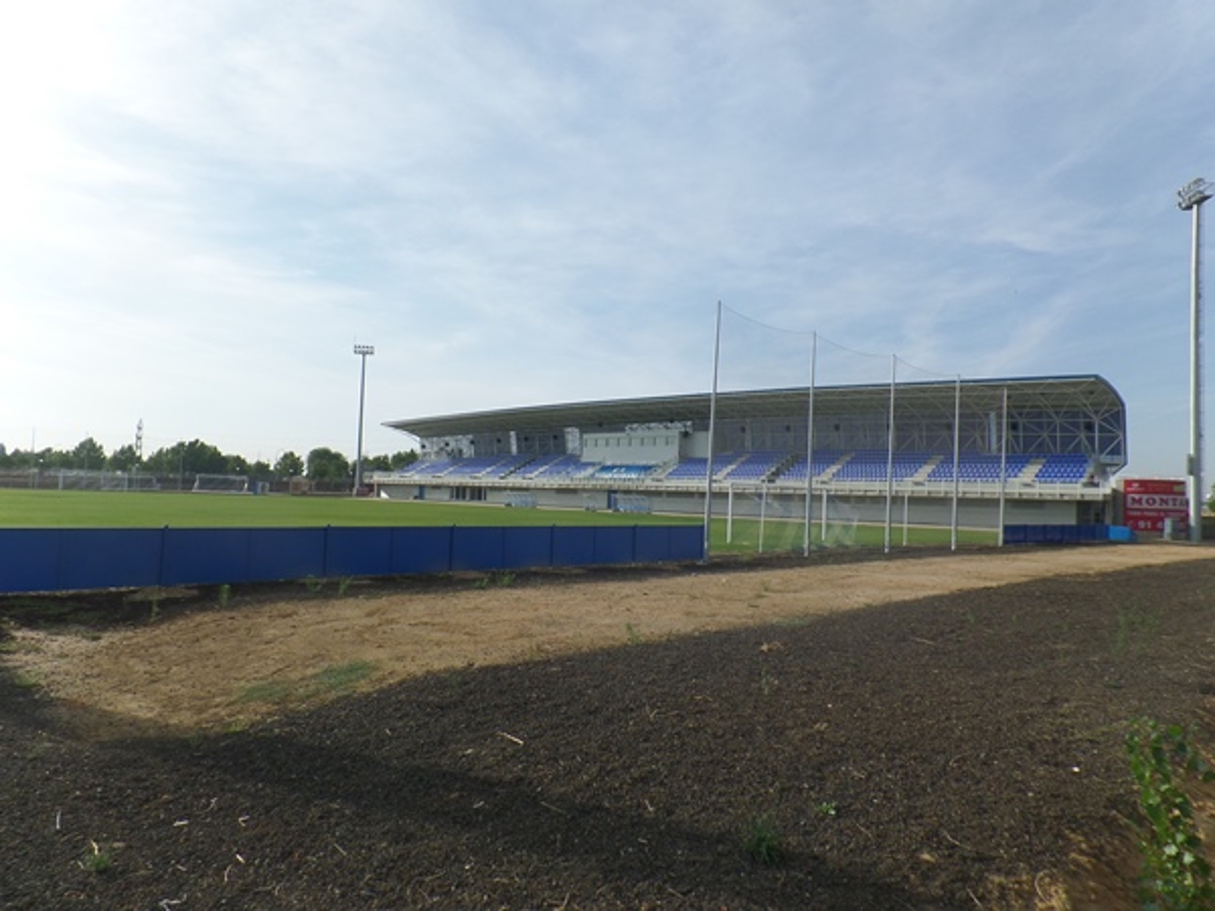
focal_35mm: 23
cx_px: 608
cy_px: 456
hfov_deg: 73.9
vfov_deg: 58.9
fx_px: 807
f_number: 3.5
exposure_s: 1/1000
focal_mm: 4.1
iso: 100
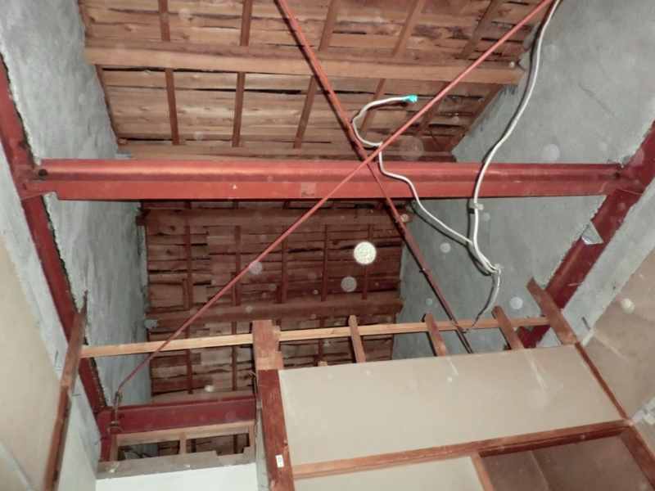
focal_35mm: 26
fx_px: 492
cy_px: 246
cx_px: 328
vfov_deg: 53.1
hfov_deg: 67.3
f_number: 2.8
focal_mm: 4.7
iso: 400
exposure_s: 1/8
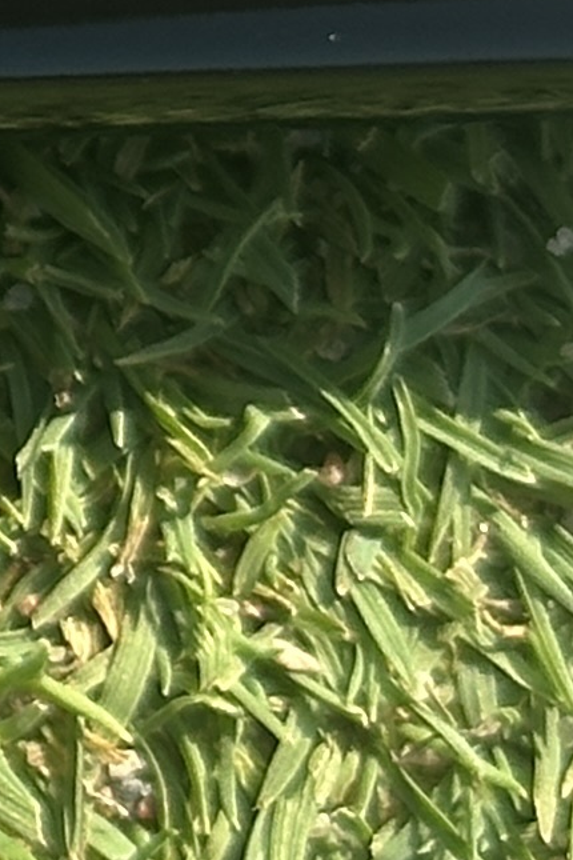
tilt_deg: -86.8
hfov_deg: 4.1
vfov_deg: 6.6
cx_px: -1791
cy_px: -105
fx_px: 7448
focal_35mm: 312
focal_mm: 6.86
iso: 64
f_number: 1.78
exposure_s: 1/1815
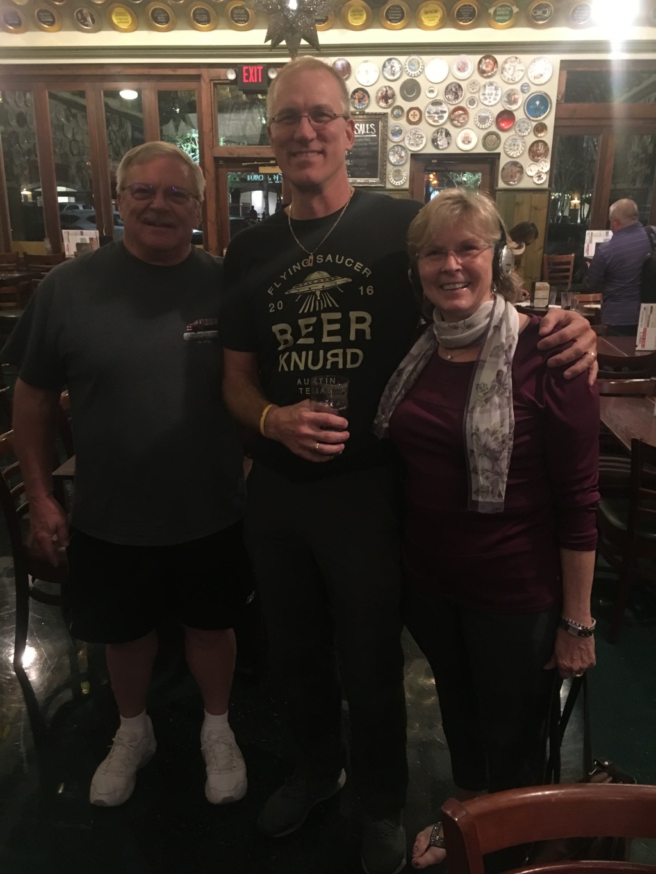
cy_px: 437
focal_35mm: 29
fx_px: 733
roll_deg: +0.2
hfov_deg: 48.2
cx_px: 328
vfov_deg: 61.7
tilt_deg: -16.5
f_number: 2.2
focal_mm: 4.15
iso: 400
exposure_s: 1/15
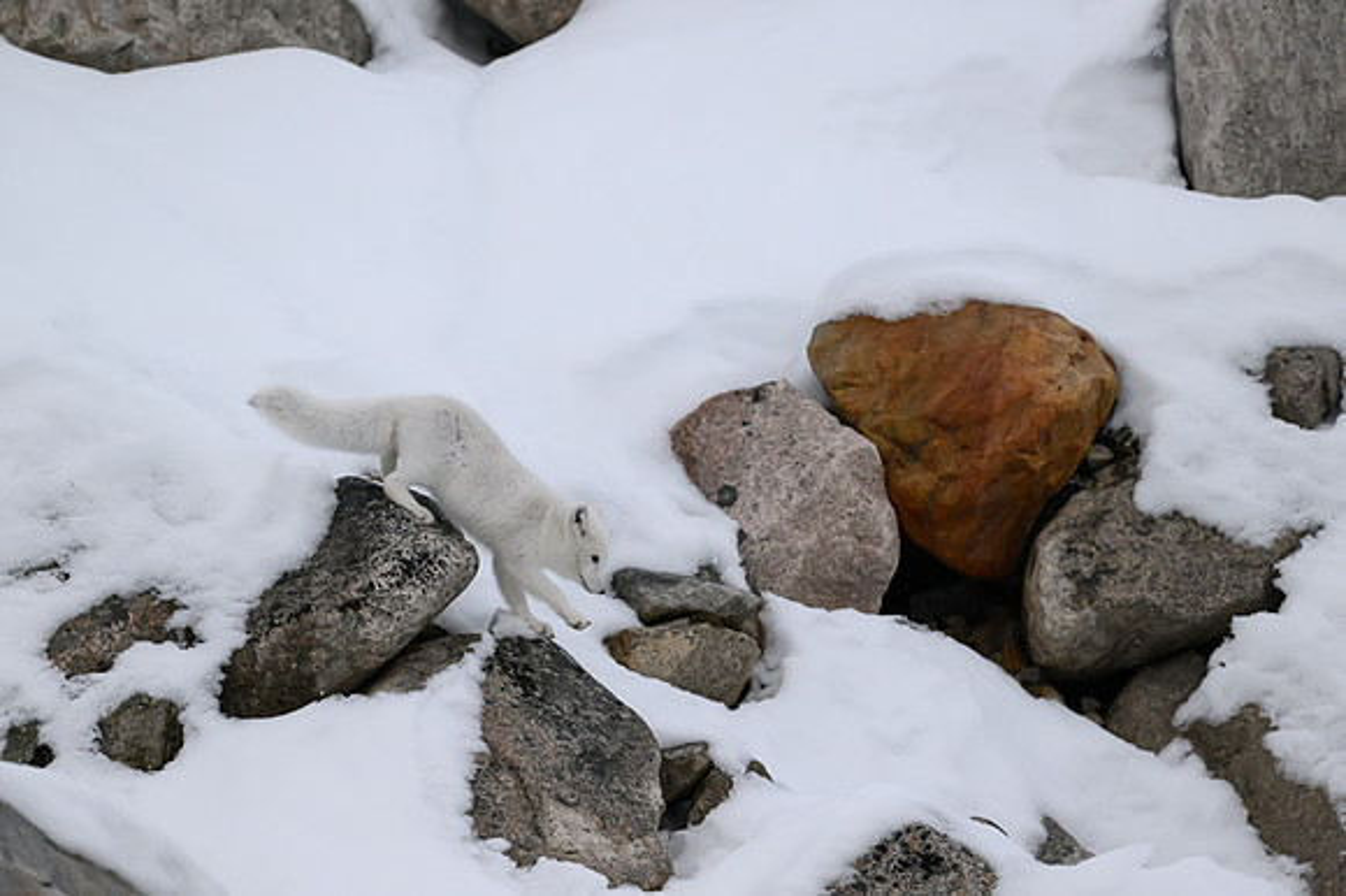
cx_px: 673
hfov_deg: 5.2
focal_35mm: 400
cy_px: 448
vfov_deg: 3.4
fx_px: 14946
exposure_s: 1/1250
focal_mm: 400
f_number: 4
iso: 2500
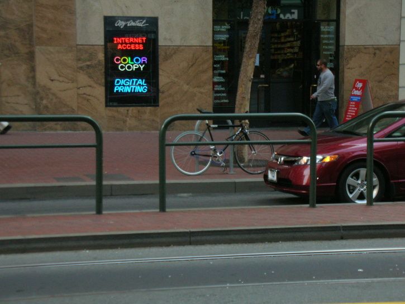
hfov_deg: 18.7
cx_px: 202
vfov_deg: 14.1
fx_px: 1229
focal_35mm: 105
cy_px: 152
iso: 200
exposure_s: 1/120
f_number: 5.4
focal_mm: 17.4
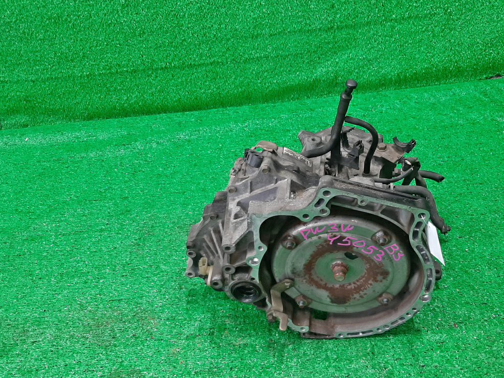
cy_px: 201
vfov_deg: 37.7
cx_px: 311
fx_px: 553
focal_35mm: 38
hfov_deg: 48.6
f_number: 1.7
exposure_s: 1/50
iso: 117
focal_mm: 3.93
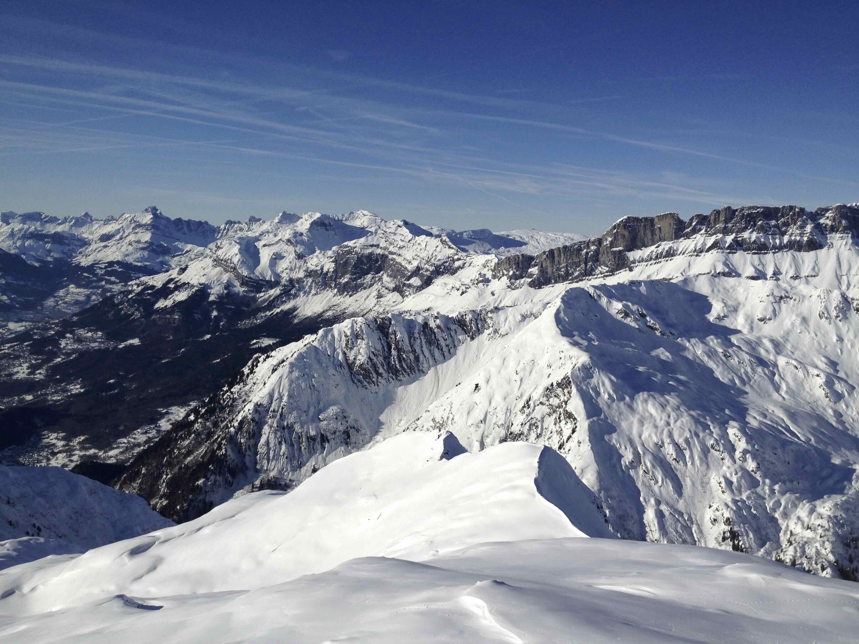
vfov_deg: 40.7
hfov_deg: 52.6
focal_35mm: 35
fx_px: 869
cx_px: 430
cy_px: 322
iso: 64
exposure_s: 1/5525
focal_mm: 4.28
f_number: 2.4
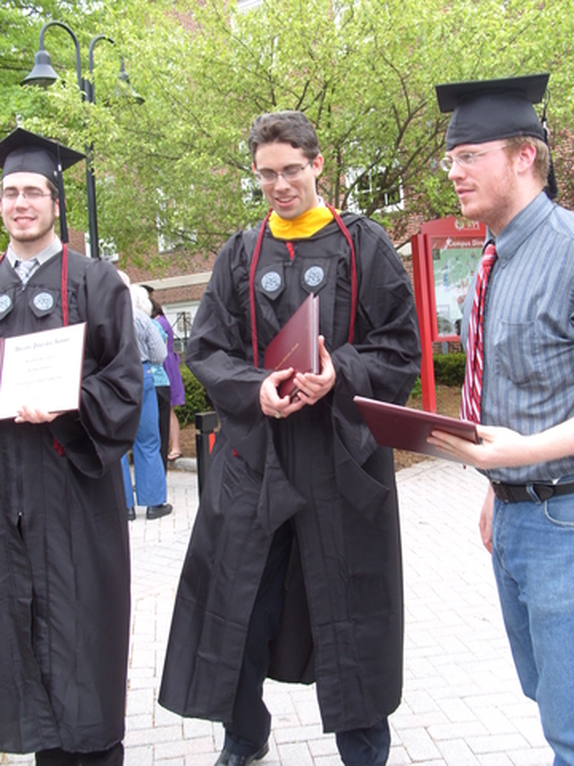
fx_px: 774
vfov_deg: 52.6
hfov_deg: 40.7
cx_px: 287
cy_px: 383
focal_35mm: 35
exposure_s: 1/125
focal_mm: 7.8
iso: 80
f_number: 3.4
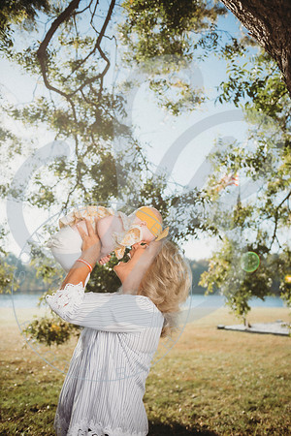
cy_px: 218
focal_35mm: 32
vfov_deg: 58.7
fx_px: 388
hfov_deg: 41.1
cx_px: 146
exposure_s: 1/1000
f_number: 2.8
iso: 100
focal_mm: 32
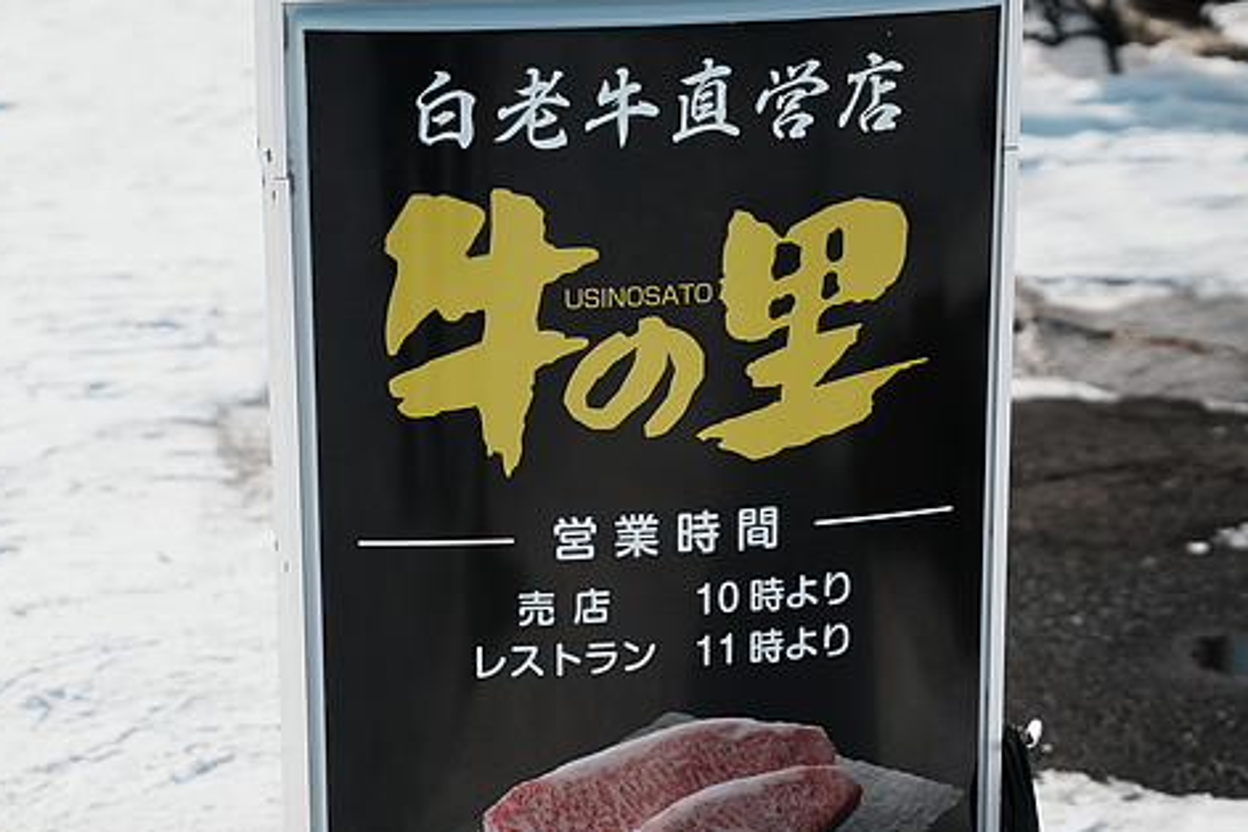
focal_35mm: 102
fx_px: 3530
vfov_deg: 13.4
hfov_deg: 20.0
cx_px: 572
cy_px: 583
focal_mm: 61.5
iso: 250
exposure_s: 1/8000
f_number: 3.2
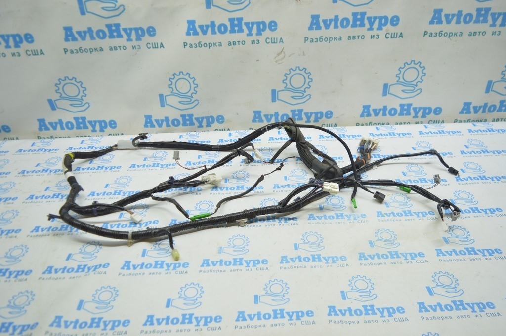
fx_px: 379
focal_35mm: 27
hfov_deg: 67.4
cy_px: 168
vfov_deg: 47.9
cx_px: 253
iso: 400
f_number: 3.5
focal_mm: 18
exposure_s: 1/60
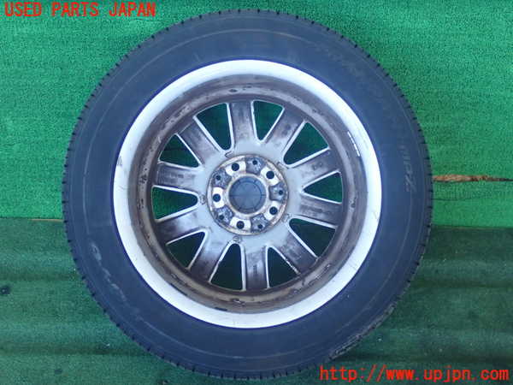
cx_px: 256
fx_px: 726
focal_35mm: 49
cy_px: 192
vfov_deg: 29.7
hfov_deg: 38.9
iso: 500
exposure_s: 1/50
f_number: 3.2
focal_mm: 8.99
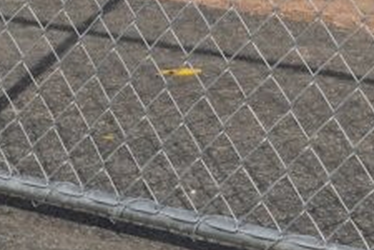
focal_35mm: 264
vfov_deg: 5.0
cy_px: -378
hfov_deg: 7.7
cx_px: -113
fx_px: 2739
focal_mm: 33
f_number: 10
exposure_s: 1/200
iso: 100
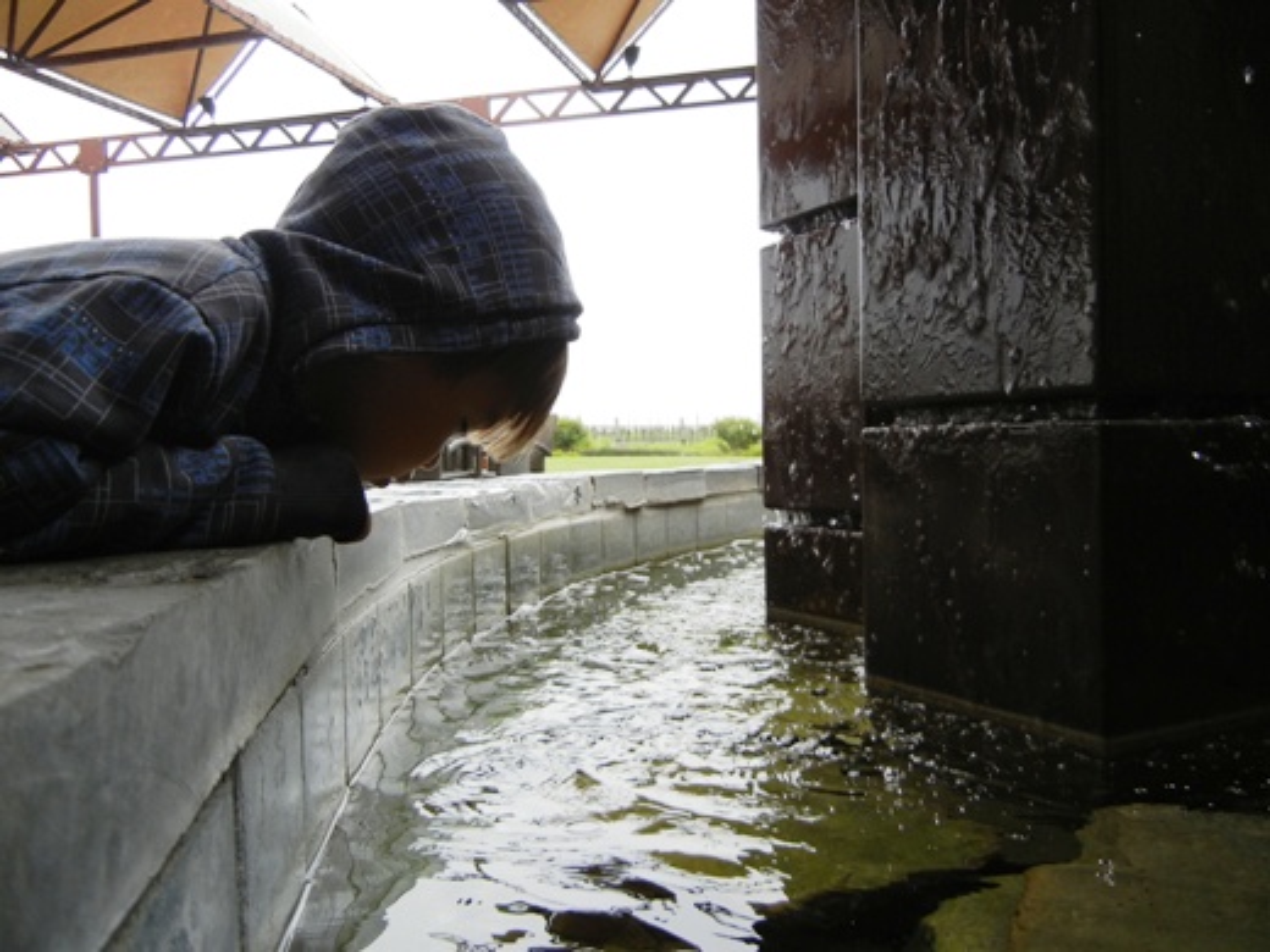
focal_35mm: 30
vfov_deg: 46.8
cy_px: 476
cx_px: 635
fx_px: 1101
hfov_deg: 60.0
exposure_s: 1/376
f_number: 3.5
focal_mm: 5.4
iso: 160
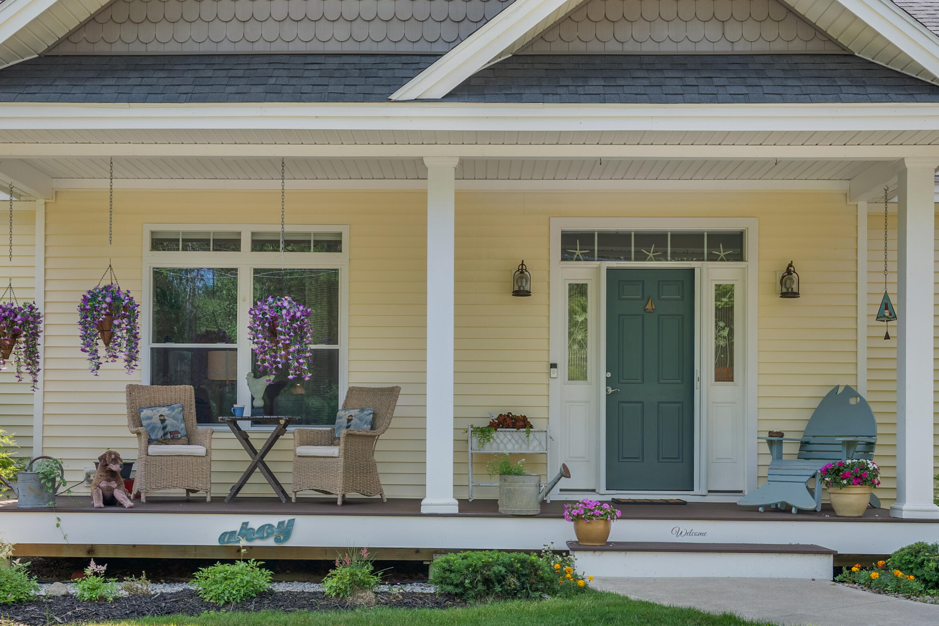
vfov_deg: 29.9
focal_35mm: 45
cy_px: 332
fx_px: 1174
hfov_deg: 43.6
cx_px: 435
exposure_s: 1/400
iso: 320
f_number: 7.1
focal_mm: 35
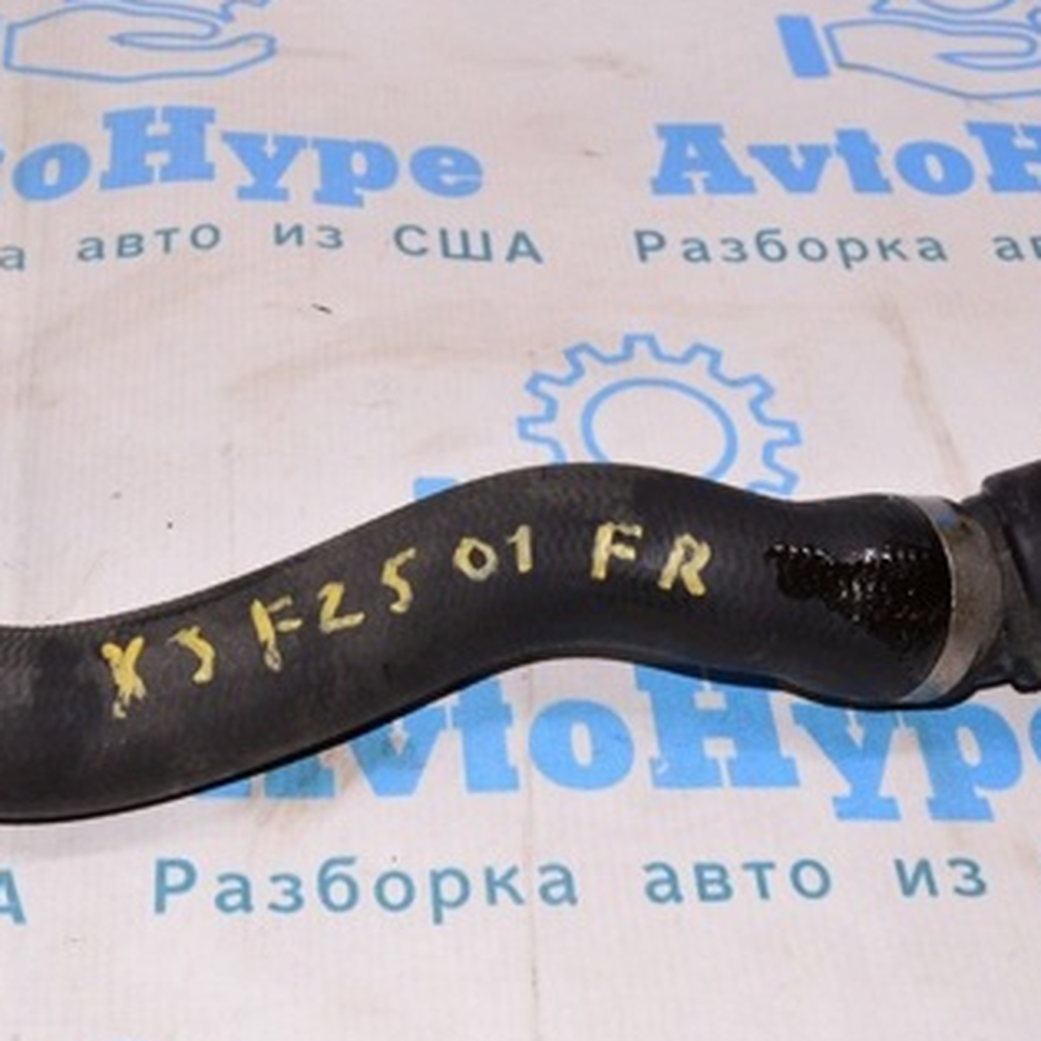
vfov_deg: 30.0
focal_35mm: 57
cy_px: 520
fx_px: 1939
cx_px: 347
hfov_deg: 29.8
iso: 1600
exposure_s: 1/200
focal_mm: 22
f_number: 8
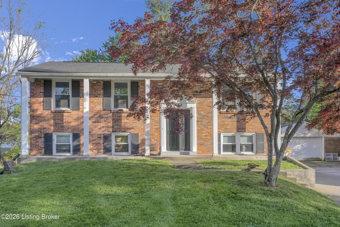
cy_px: 114
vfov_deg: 37.9
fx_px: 331
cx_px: 170
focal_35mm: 35
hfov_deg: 54.4
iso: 100
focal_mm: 35
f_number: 4
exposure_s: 1/320
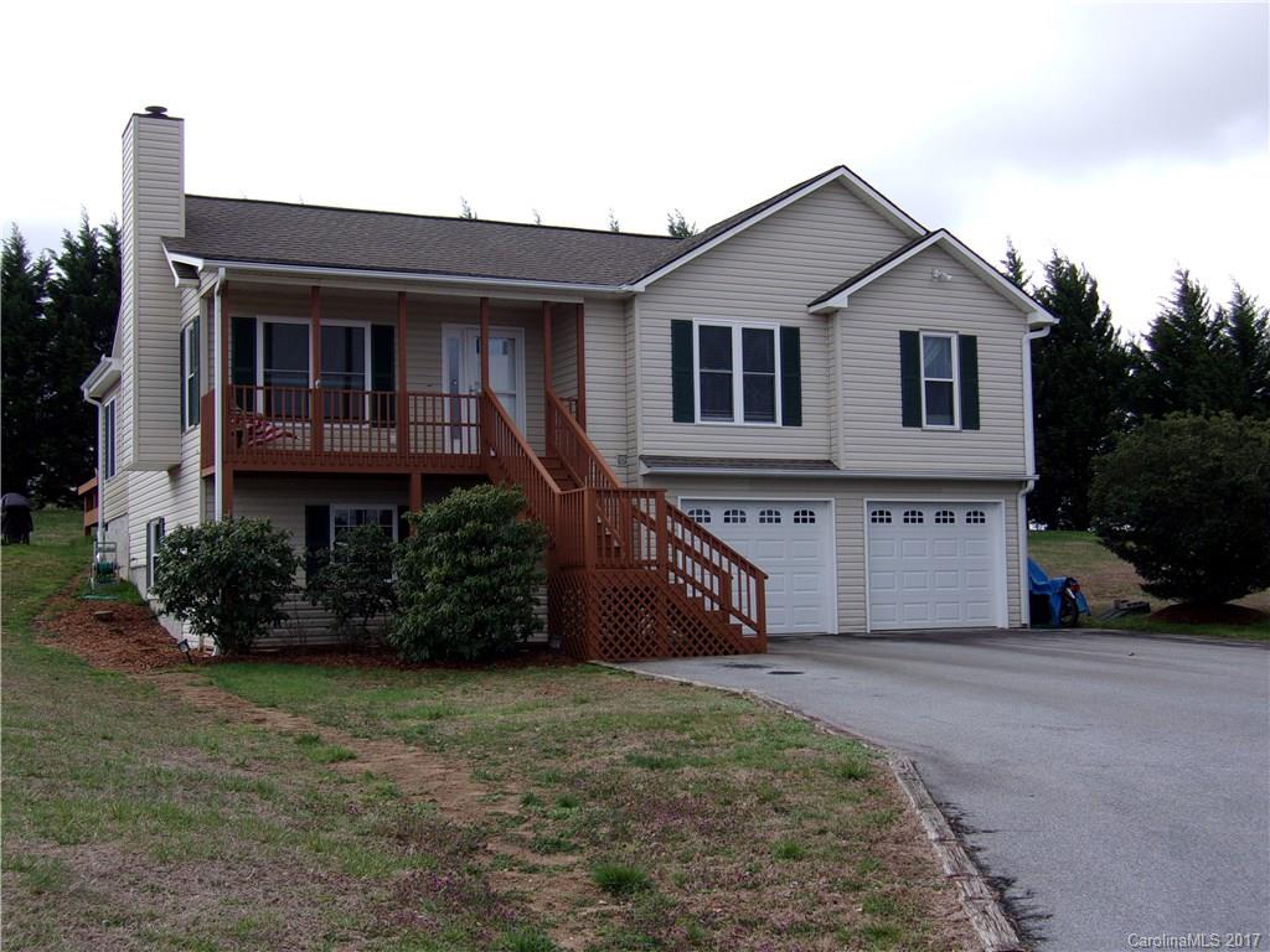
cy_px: 476
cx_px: 635
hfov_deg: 44.8
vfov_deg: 34.3
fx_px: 1541
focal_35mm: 42
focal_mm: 7.6
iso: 80
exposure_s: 1/420
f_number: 3.7
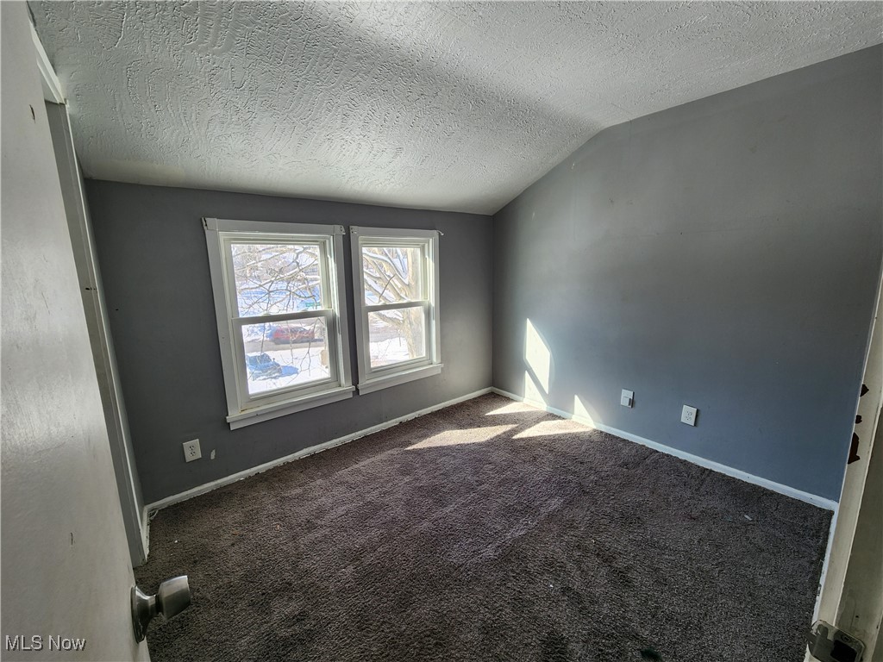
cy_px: 331
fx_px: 332
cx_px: 442
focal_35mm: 13
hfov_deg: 106.2
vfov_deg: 89.9
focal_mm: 2.2
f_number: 2.2
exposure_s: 1/123
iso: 50
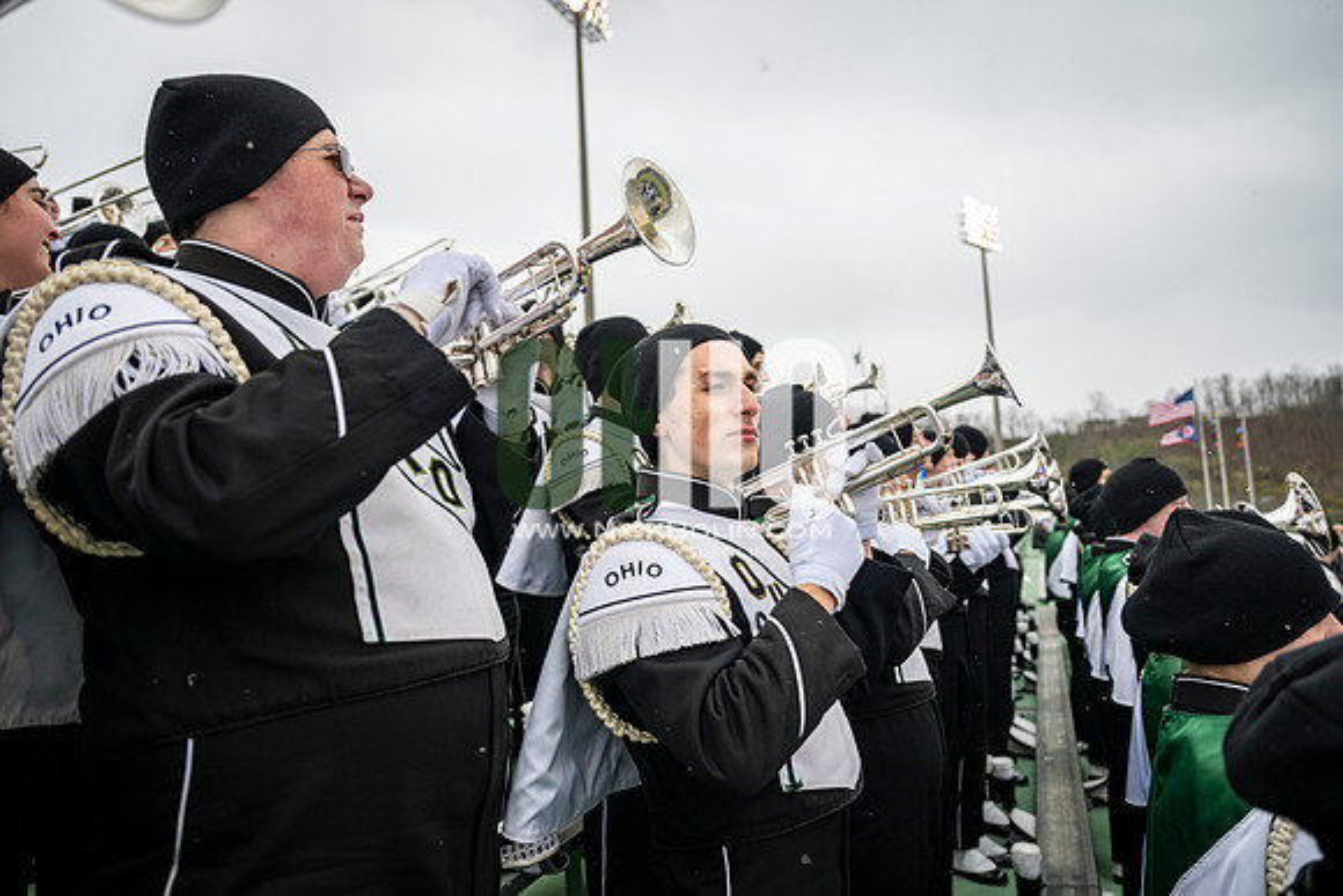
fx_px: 896
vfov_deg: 53.2
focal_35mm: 24
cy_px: 448
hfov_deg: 73.7
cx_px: 672
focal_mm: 24
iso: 160
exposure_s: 1/500
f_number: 2.8
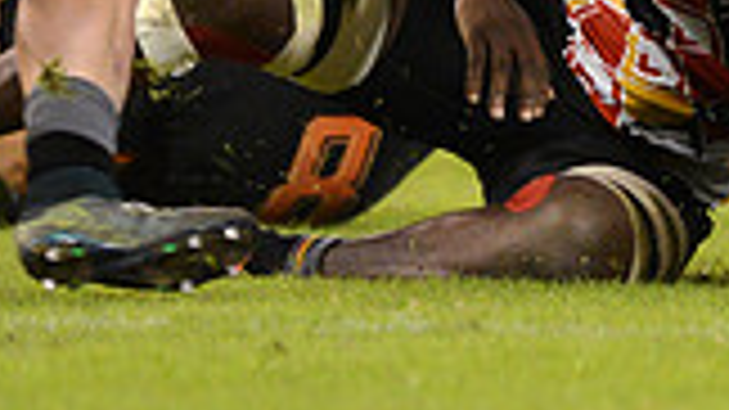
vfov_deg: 1.1
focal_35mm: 1127
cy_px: -444
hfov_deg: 1.9
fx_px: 21778
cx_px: 868
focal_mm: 300
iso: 3200
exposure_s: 1/640
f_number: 2.8
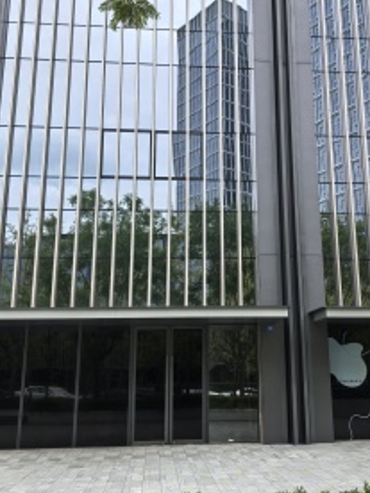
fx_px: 613
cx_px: 225
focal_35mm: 43
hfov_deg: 33.5
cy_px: 205
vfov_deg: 43.7
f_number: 2
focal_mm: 6.98
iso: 50
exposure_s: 1/756
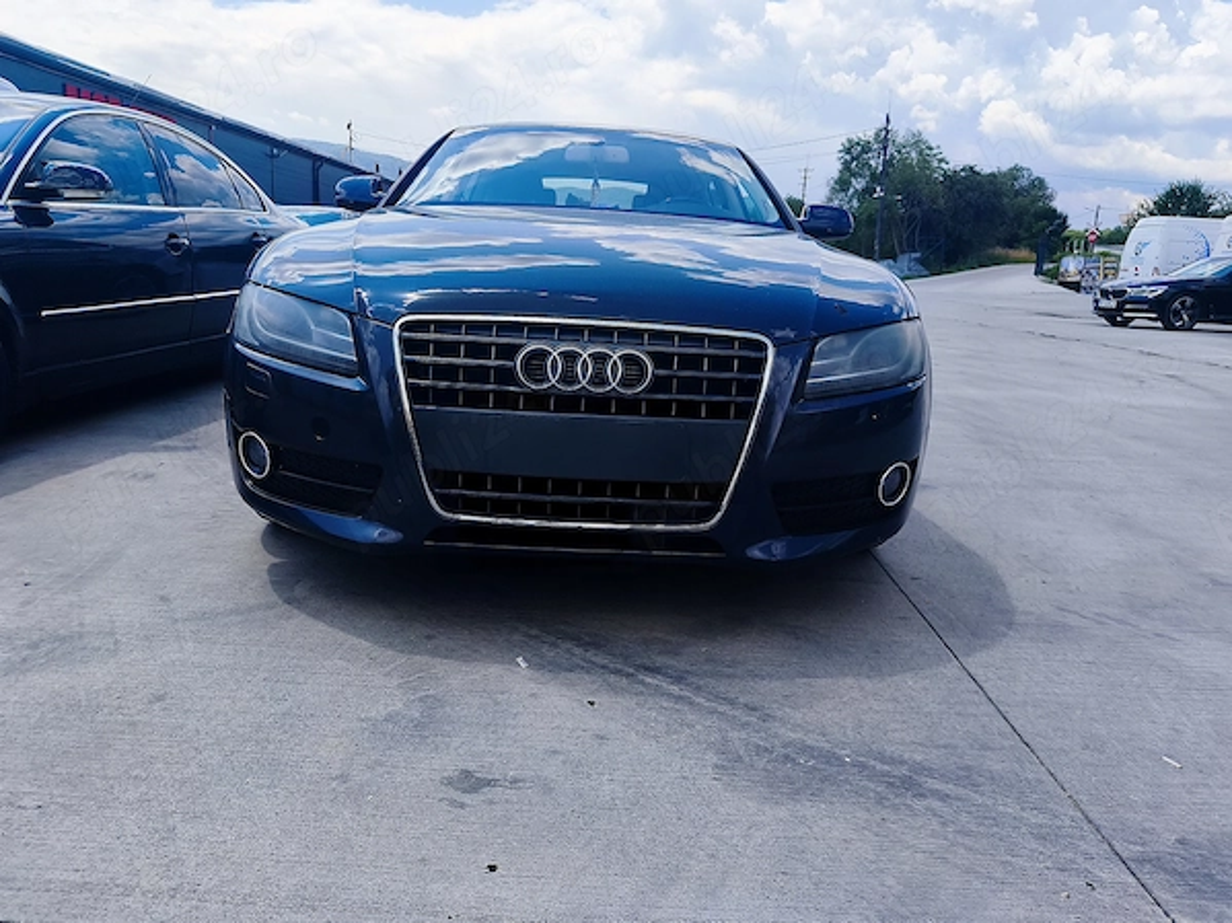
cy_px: 462
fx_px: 818
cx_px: 616
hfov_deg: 73.9
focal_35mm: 23
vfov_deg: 58.9
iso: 50
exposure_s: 1/1143
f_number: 1.65
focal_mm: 6.18
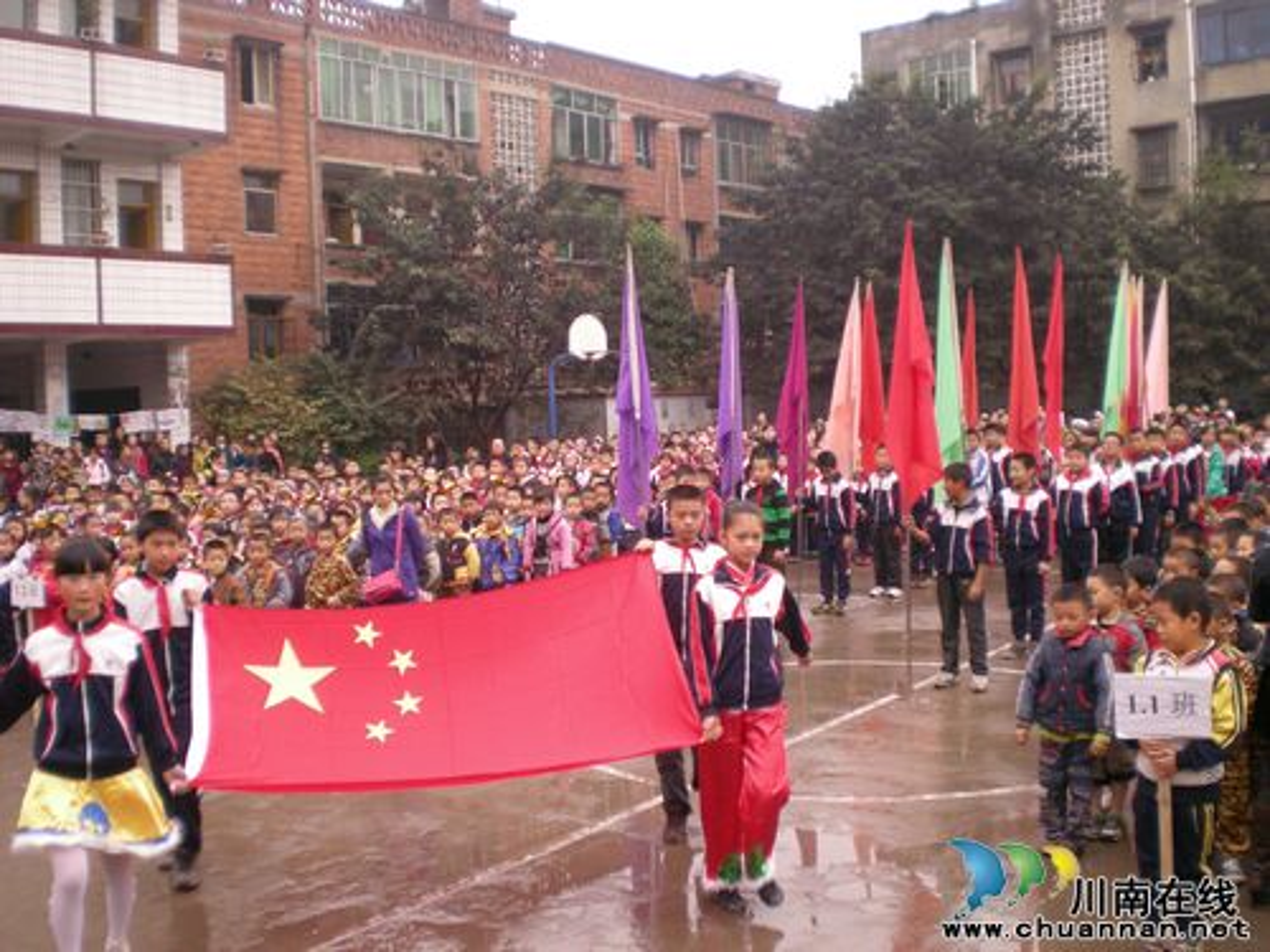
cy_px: 476
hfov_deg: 49.0
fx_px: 1394
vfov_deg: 37.7
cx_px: 635
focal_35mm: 38
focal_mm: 6.3
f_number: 3.1
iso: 200
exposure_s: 1/57.4
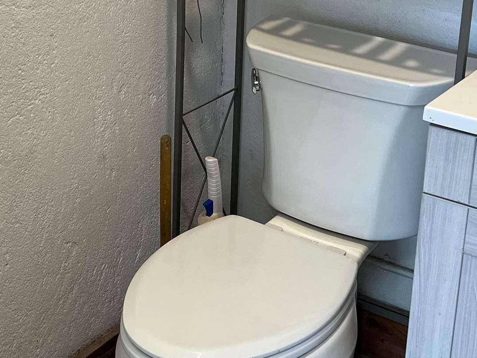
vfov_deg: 19.7
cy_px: 71
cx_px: 163
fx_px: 1020
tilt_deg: -20.0
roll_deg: +0.4
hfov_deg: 26.2
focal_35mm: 74
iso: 100
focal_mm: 5.7
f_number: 1.5
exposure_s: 1/120
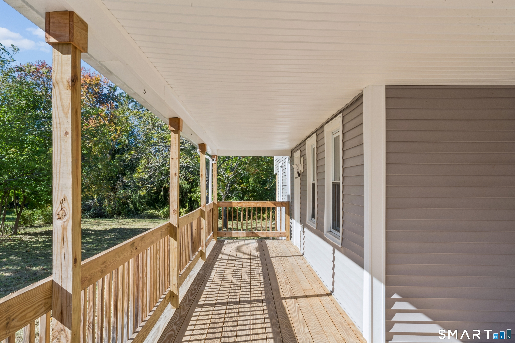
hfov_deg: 73.7
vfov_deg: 53.1
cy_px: 172
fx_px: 343
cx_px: 258
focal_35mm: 24
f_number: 22
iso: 100
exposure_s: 1/6
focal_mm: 24
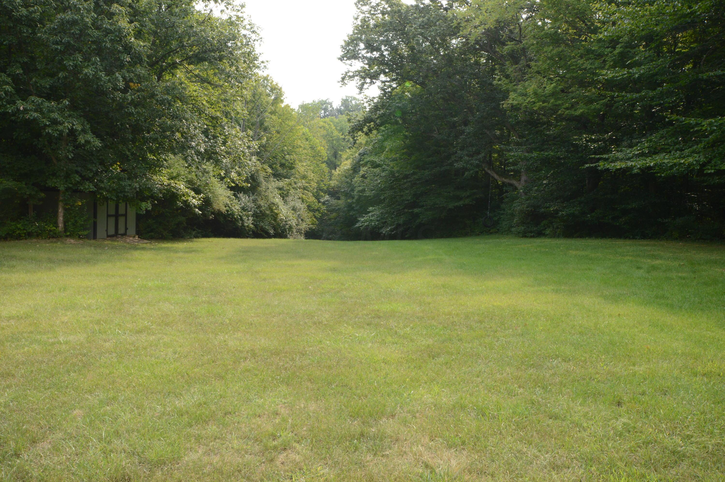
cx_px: 362
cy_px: 241
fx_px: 604
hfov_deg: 62.0
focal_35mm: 30
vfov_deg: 43.5
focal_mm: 20
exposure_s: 1/80
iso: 400
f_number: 13
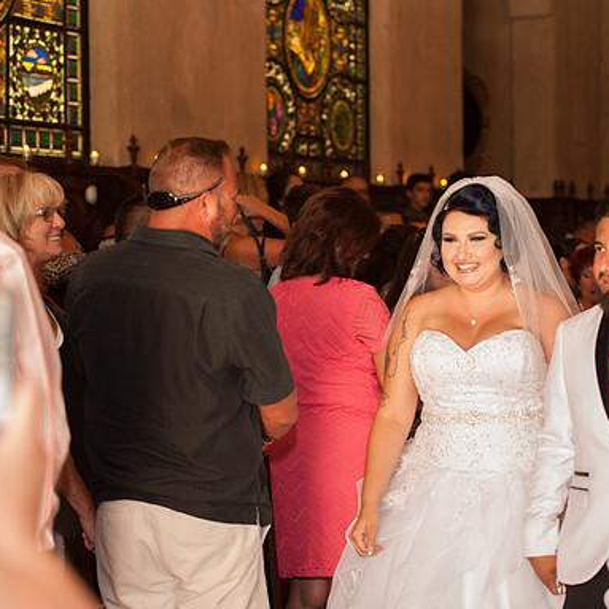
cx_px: 393
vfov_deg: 19.3
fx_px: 1791
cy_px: 305
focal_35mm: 90
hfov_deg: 19.2
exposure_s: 1/100
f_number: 3.5
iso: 2500
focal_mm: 70
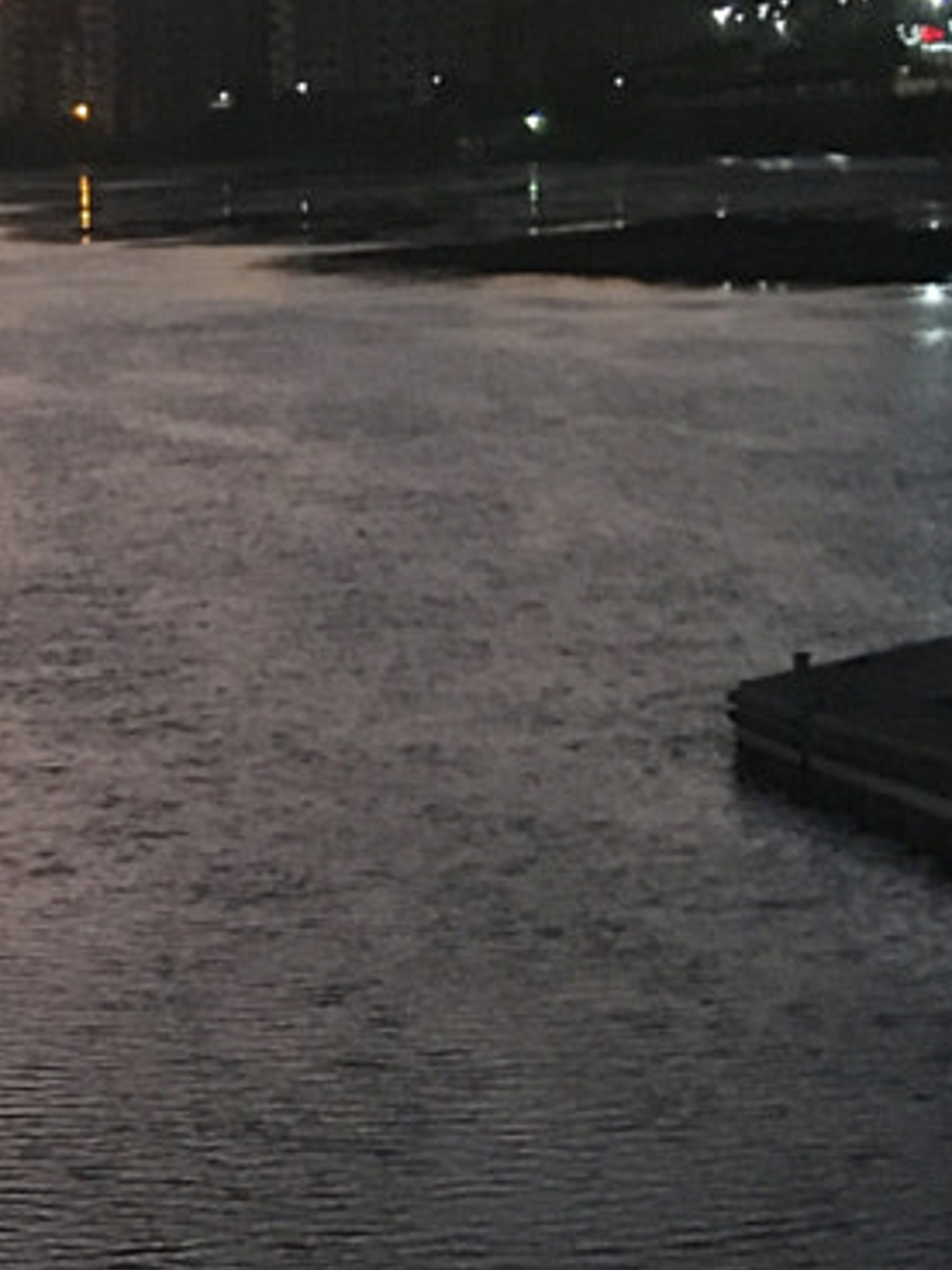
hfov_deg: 11.1
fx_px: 4620
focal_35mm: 126
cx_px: -638
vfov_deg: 15.4
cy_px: 1211
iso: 80
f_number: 2.2
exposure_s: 1/17
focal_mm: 4.15
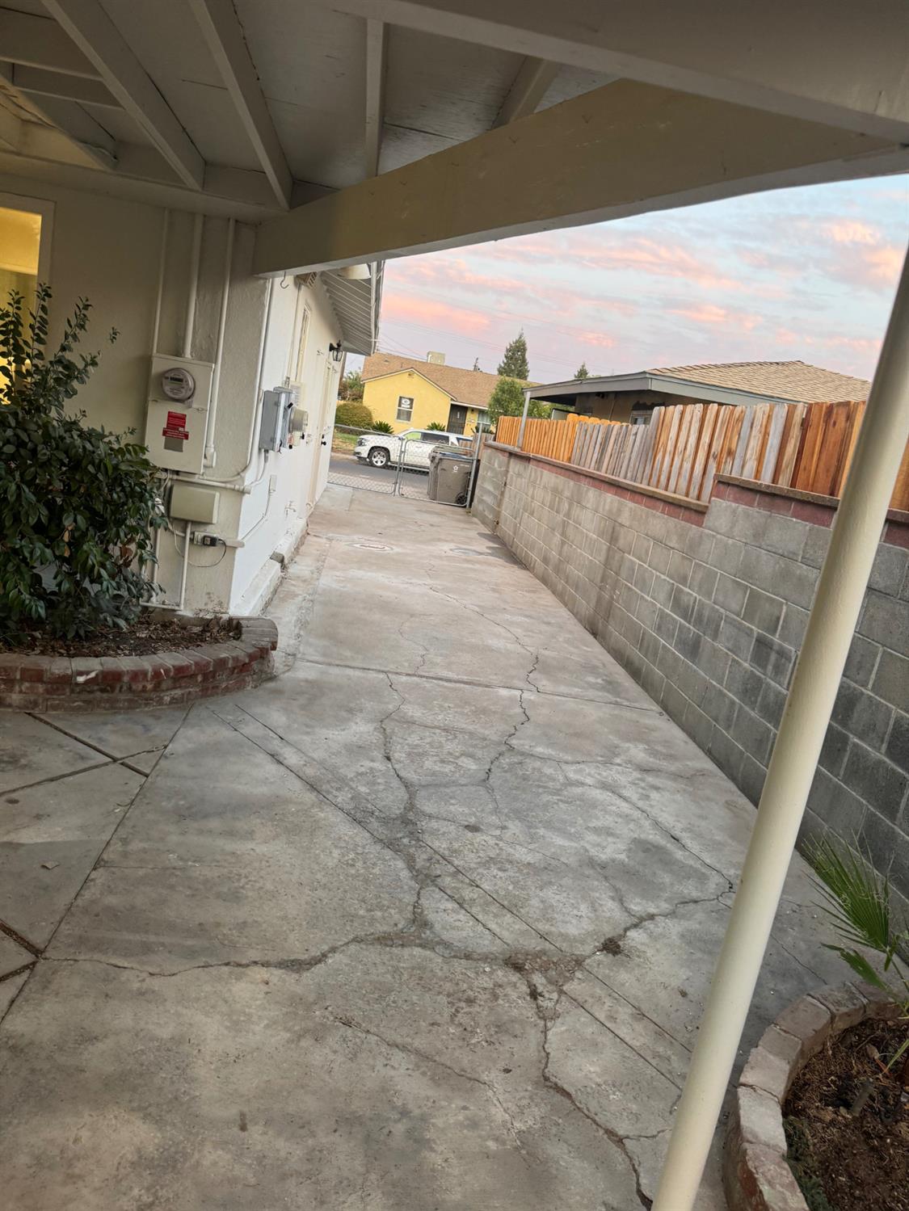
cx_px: 454
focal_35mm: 24
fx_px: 840
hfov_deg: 56.8
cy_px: 606
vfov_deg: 71.6
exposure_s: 1/60
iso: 160
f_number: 1.78
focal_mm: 6.76
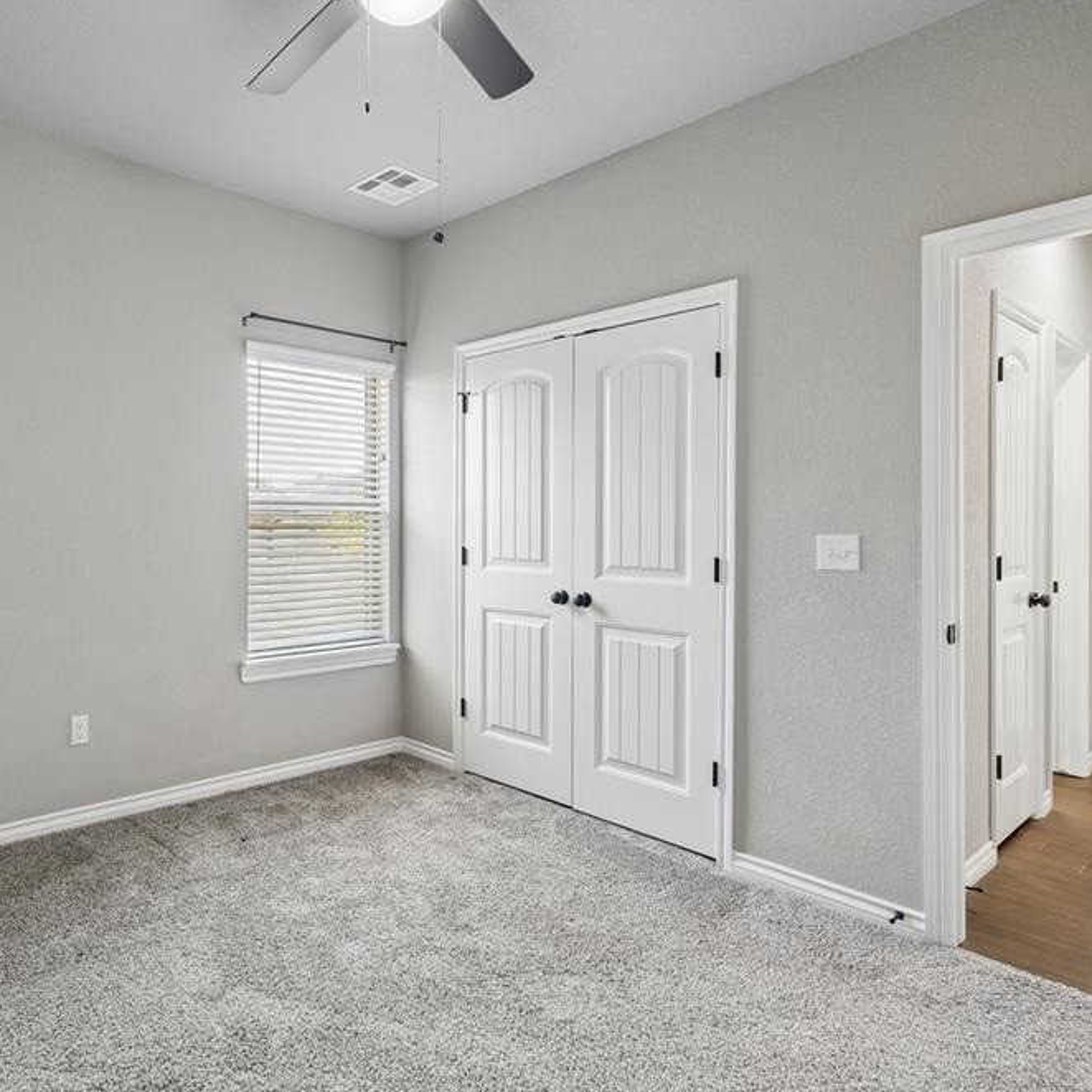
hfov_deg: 68.9
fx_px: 749
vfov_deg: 72.1
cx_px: 316
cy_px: 546
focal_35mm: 21
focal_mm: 16
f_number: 8
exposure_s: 1/8
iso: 200
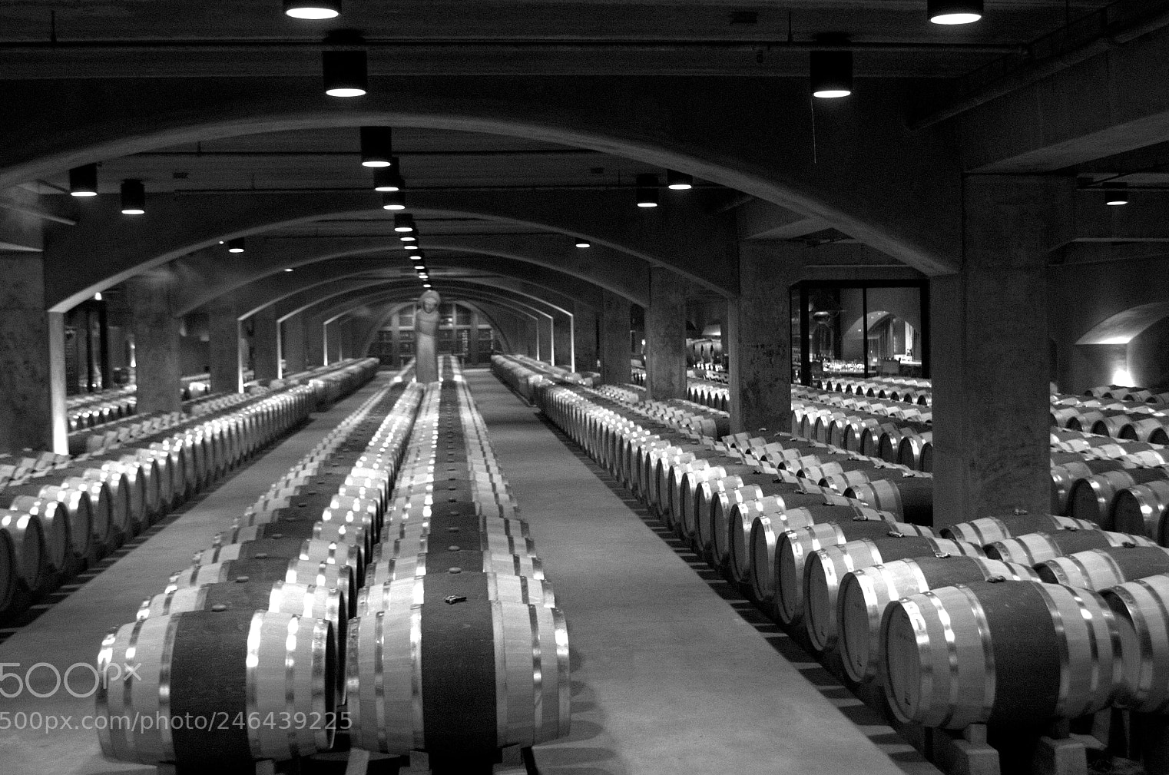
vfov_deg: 32.5
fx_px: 1329
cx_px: 565
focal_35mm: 41
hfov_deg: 47.5
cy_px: 374
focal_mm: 26
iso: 3200
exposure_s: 1/30
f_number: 4.2
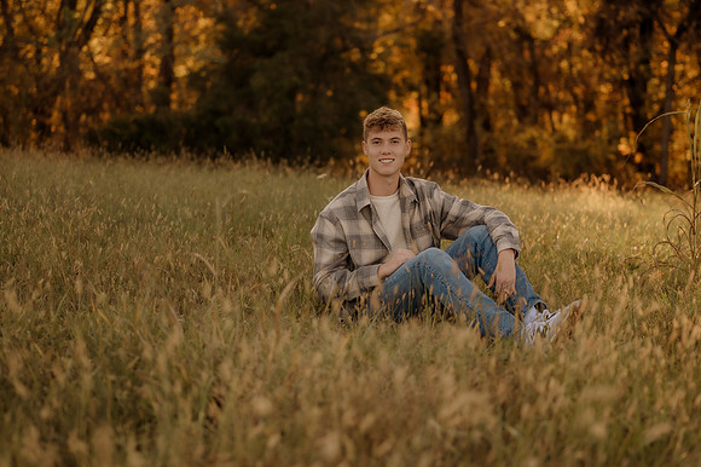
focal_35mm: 75
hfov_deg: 27.0
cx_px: 350
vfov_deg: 18.2
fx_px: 1460
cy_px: 234
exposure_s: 1/1250
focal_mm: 50
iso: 250
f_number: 1.8
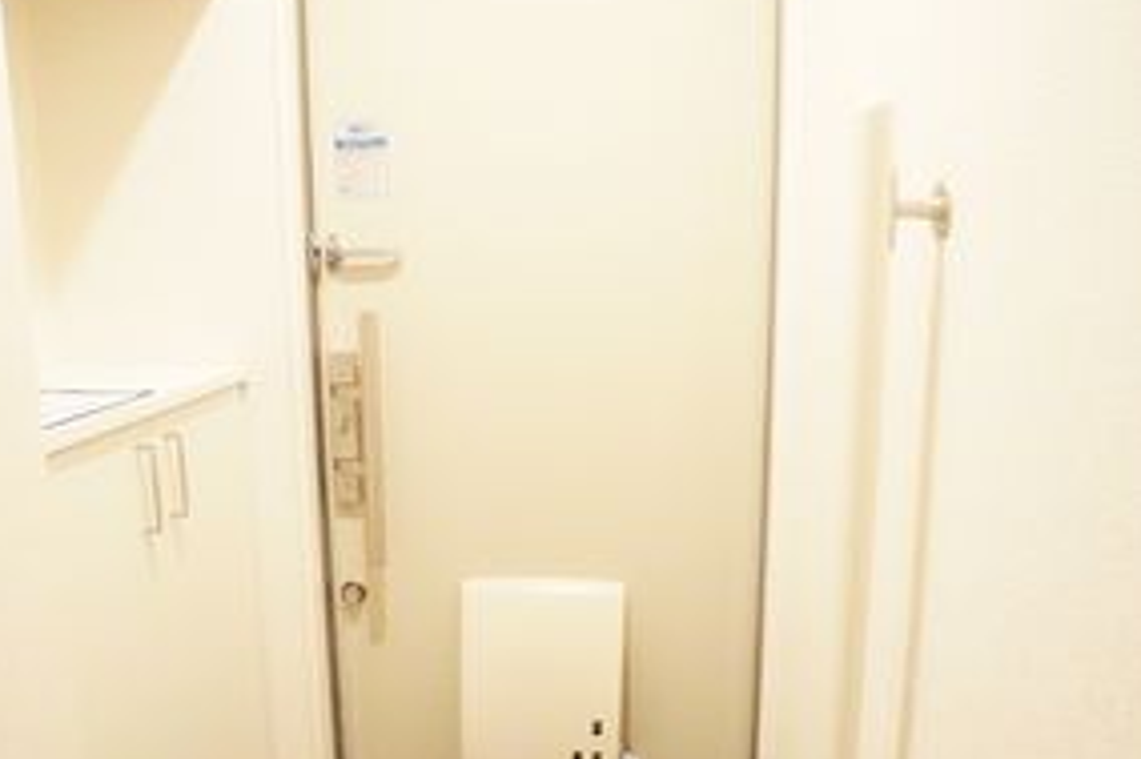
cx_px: 558
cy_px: 412
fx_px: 1204
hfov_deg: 50.7
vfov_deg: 35.0
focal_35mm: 38
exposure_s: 1/100
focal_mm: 16
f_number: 5
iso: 25600
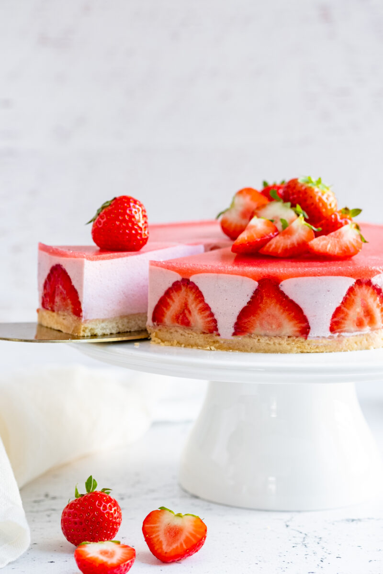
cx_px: 192
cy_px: 287
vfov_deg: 22.6
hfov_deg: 15.2
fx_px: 1436
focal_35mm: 90
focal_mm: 60
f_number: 4
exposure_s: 1/100
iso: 500
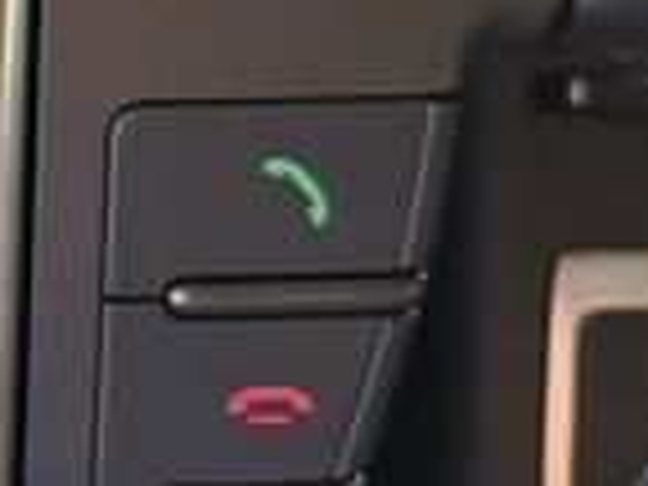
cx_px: -724
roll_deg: -0.1
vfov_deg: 13.7
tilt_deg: -33.8
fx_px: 2003
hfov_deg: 14.5
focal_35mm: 107
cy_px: 27
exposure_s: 1/121
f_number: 1.78
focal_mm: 6.76
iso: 160
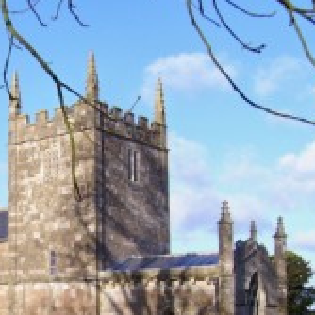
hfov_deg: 22.1
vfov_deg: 22.3
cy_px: 272
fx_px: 782
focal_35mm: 76
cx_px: 23
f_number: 4.8
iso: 80
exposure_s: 1/350
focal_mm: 6
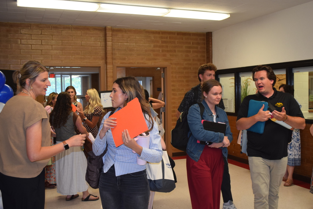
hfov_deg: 49.5
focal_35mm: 39
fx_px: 339
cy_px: 104
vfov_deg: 34.2
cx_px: 156
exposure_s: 1/100
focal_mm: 26
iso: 800
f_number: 5
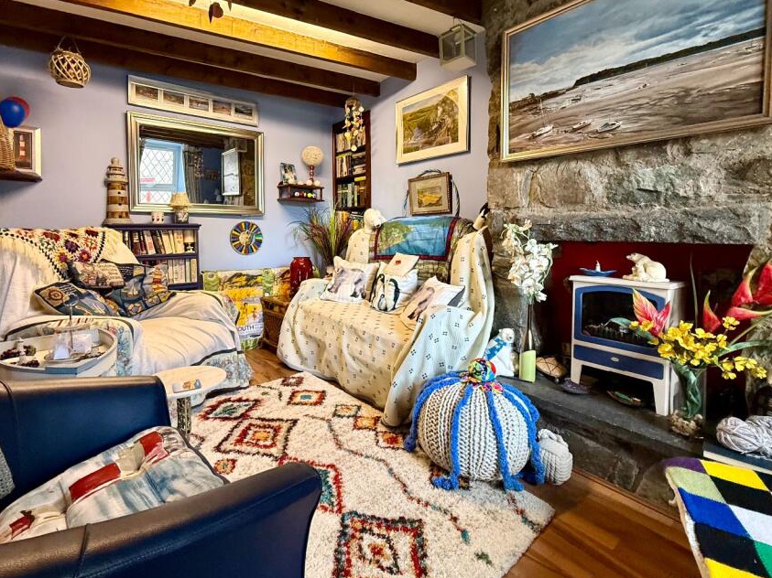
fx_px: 379
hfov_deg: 90.9
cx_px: 364
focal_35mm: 17
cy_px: 247
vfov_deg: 74.3
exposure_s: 1/50
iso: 250
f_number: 2.2
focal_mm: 2.22
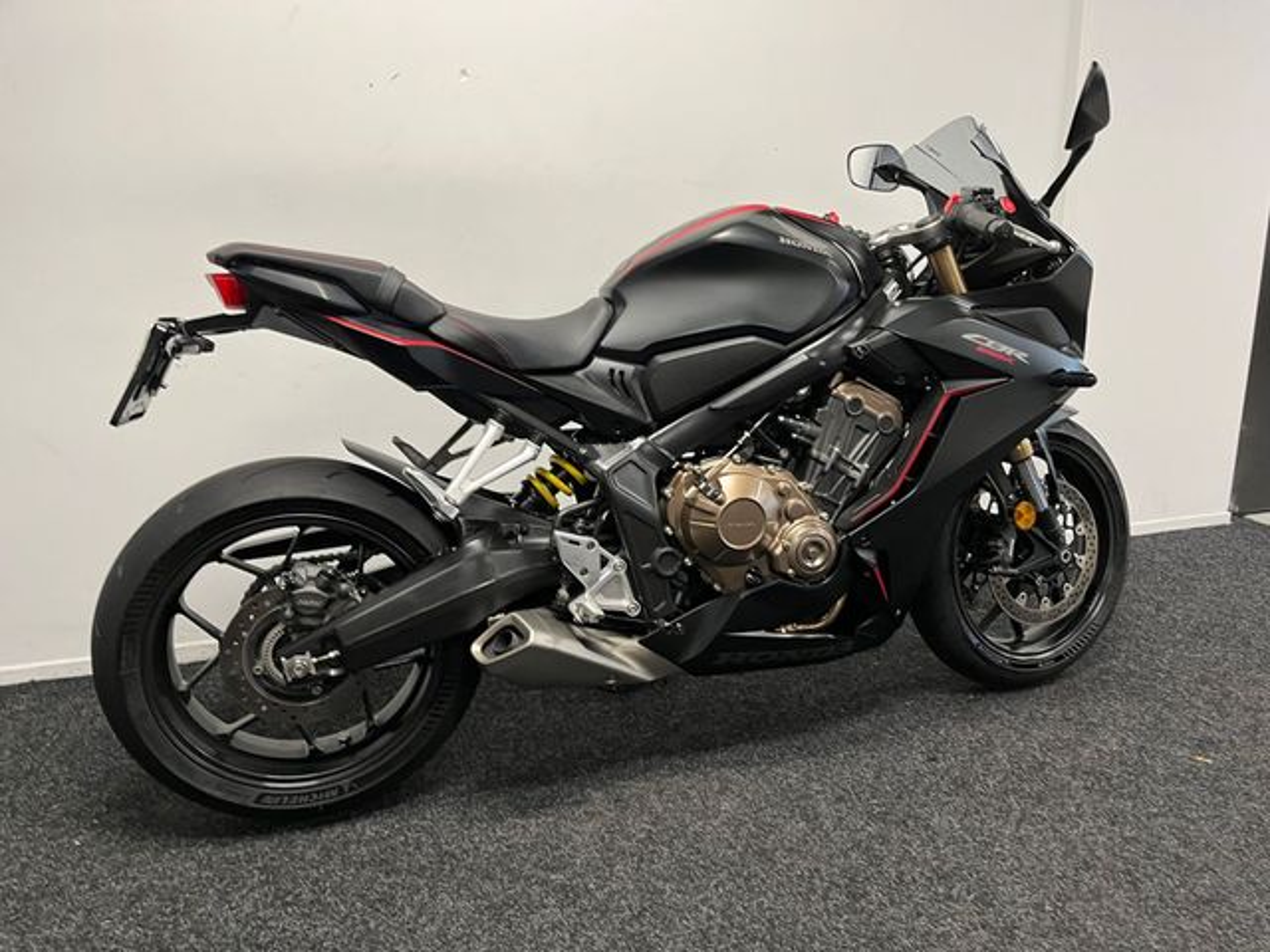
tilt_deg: -14.5
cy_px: 476
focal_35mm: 26
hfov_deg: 67.3
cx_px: 635
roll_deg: +0.9
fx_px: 954
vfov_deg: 53.1
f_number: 1.6
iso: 125
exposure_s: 1/50
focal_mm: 5.1
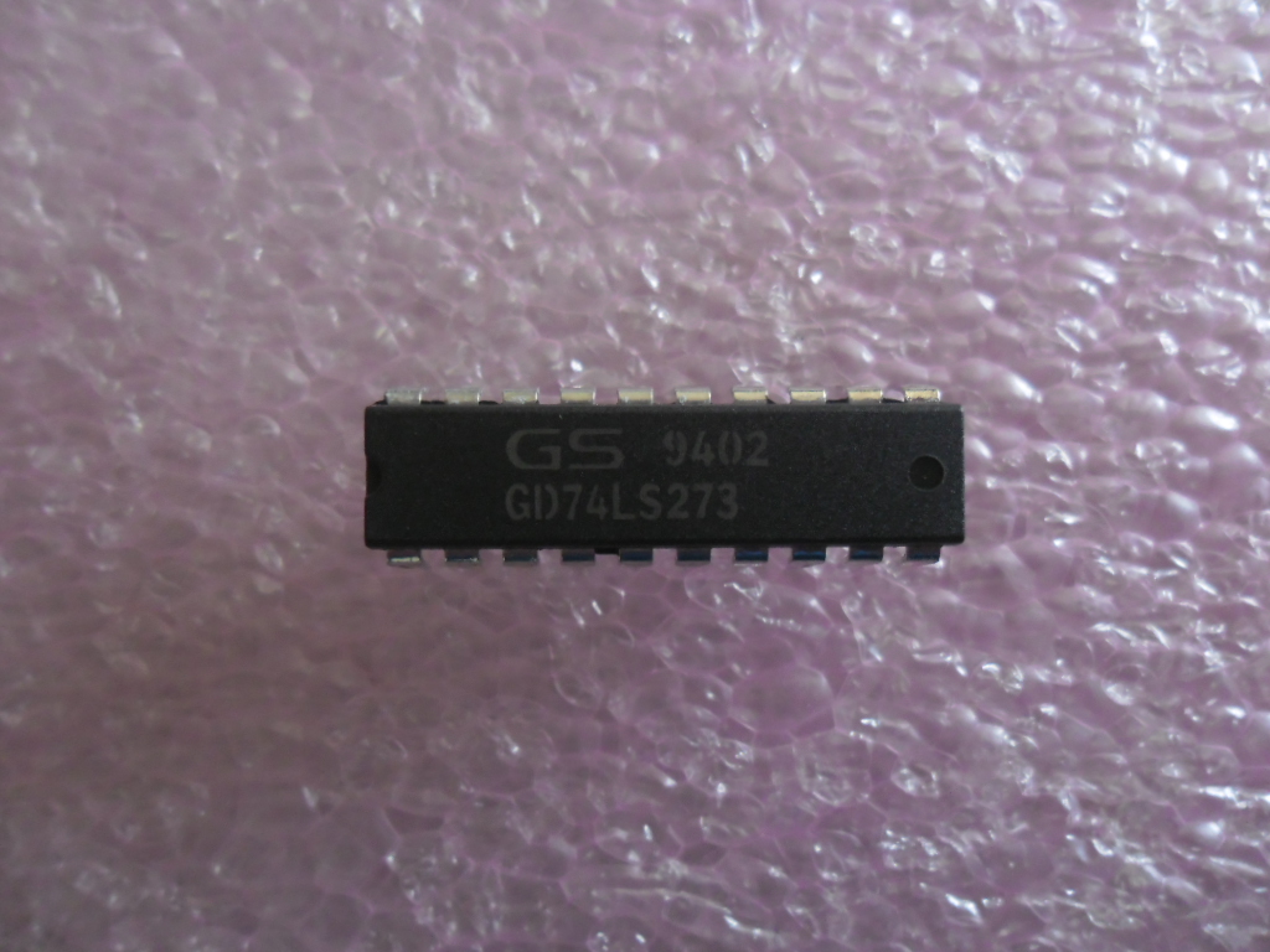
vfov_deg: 51.4
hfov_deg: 65.3
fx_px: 991
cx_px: 635
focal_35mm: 27
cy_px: 476
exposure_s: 1/34
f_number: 3.5
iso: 400
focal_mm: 4.9
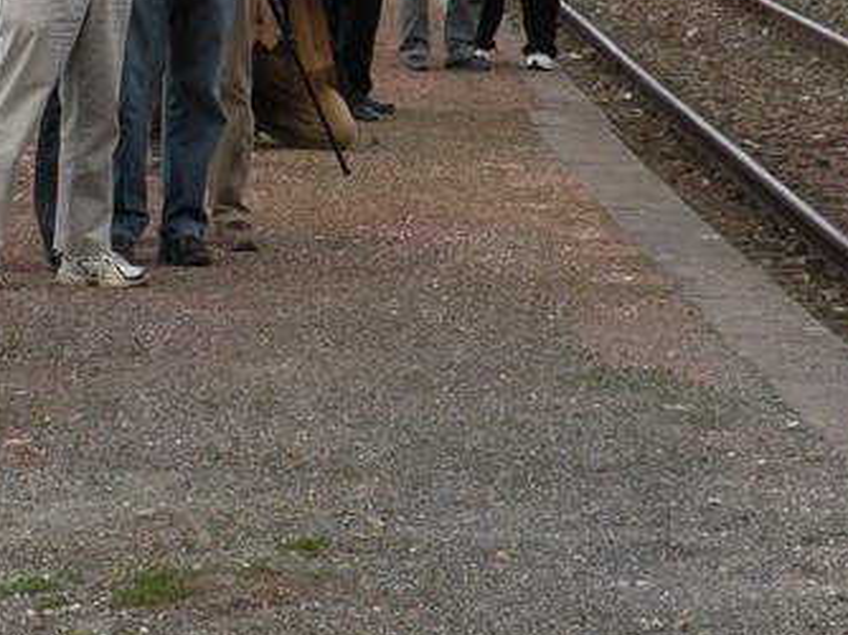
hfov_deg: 8.2
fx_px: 5924
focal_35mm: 242
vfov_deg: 6.1
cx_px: 234
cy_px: -112
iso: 64
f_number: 5.6
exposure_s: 1/168
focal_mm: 17.9
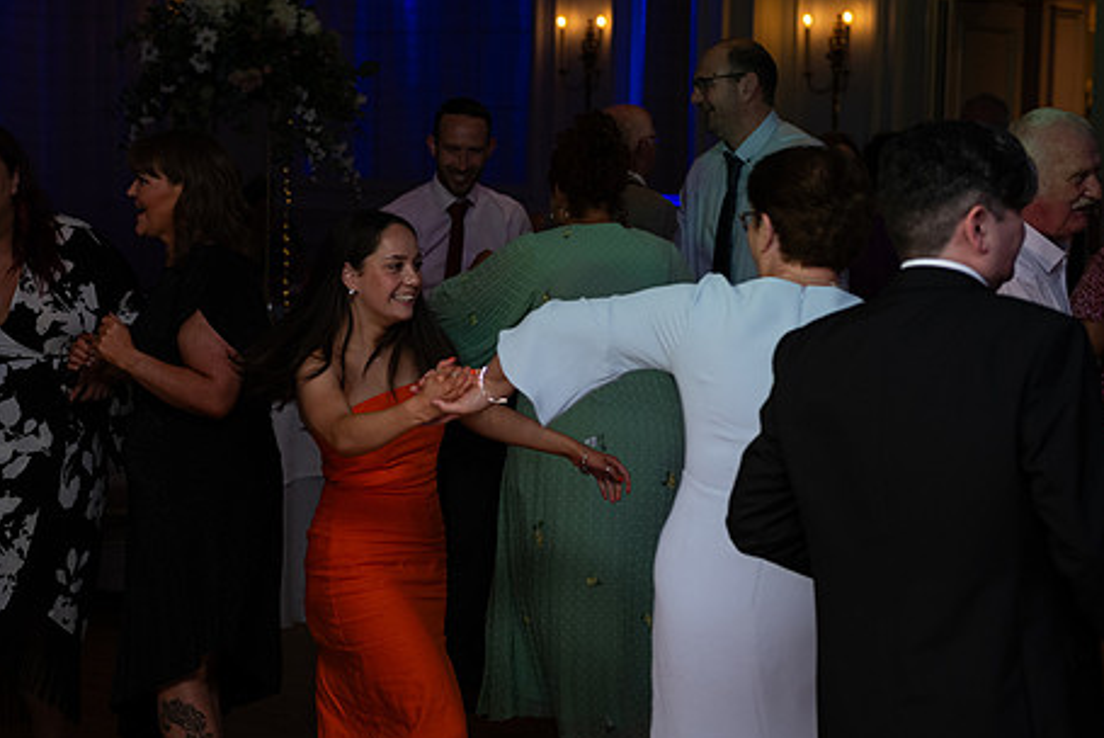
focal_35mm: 79
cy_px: 348
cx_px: 408
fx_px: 2424
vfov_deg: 17.3
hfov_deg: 25.6
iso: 640
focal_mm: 62
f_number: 3.5
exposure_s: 1/160
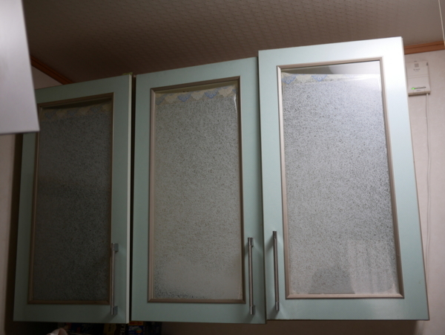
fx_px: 515
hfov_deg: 46.8
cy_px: 168
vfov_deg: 36.0
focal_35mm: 40
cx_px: 222
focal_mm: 20
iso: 200
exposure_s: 1/125
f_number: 1.8
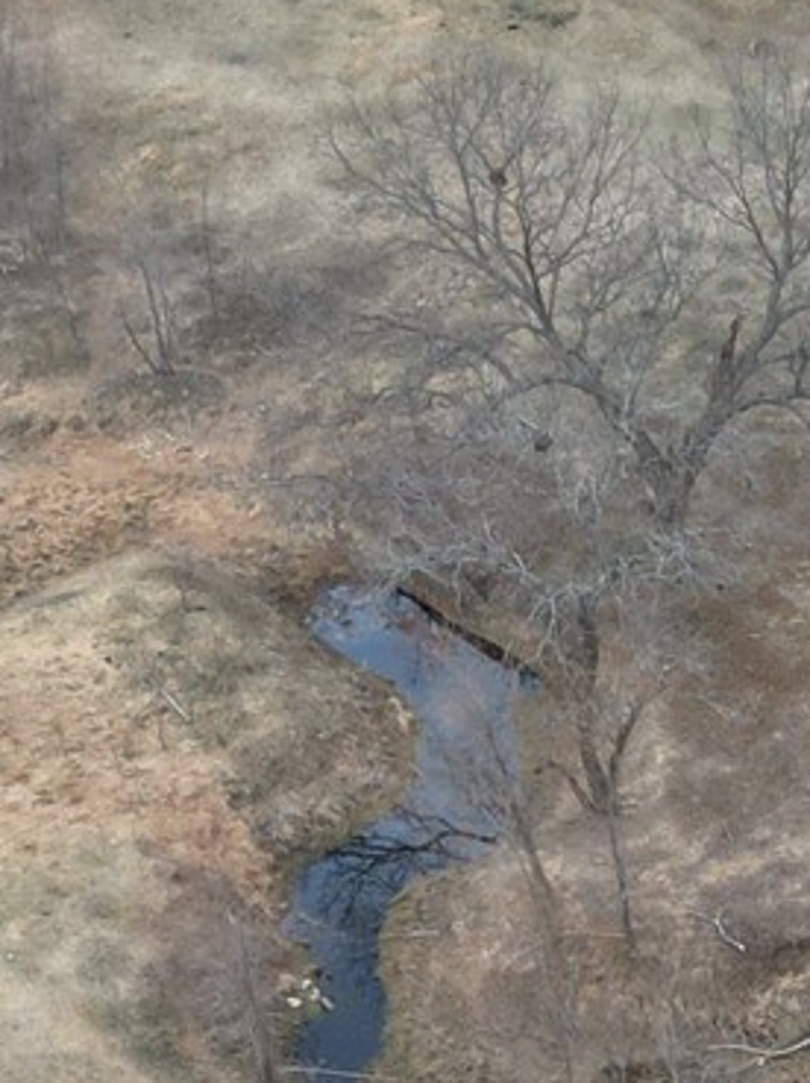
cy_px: 1089
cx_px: 1106
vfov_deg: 15.5
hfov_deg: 11.5
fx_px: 3907
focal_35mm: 125
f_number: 1.7
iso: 100
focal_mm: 6.72
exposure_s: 1/640
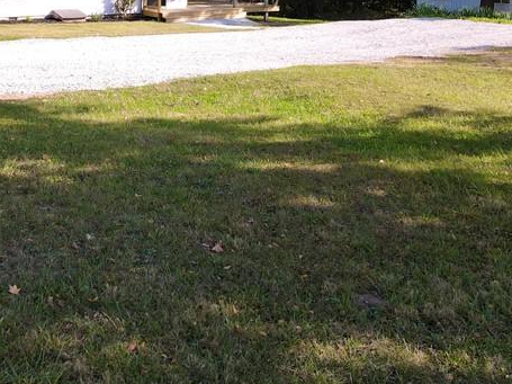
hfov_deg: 34.6
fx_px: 798
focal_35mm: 54
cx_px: 116
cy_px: -21
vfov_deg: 25.4
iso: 100
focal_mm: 4.5
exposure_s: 1/250
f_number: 2.8
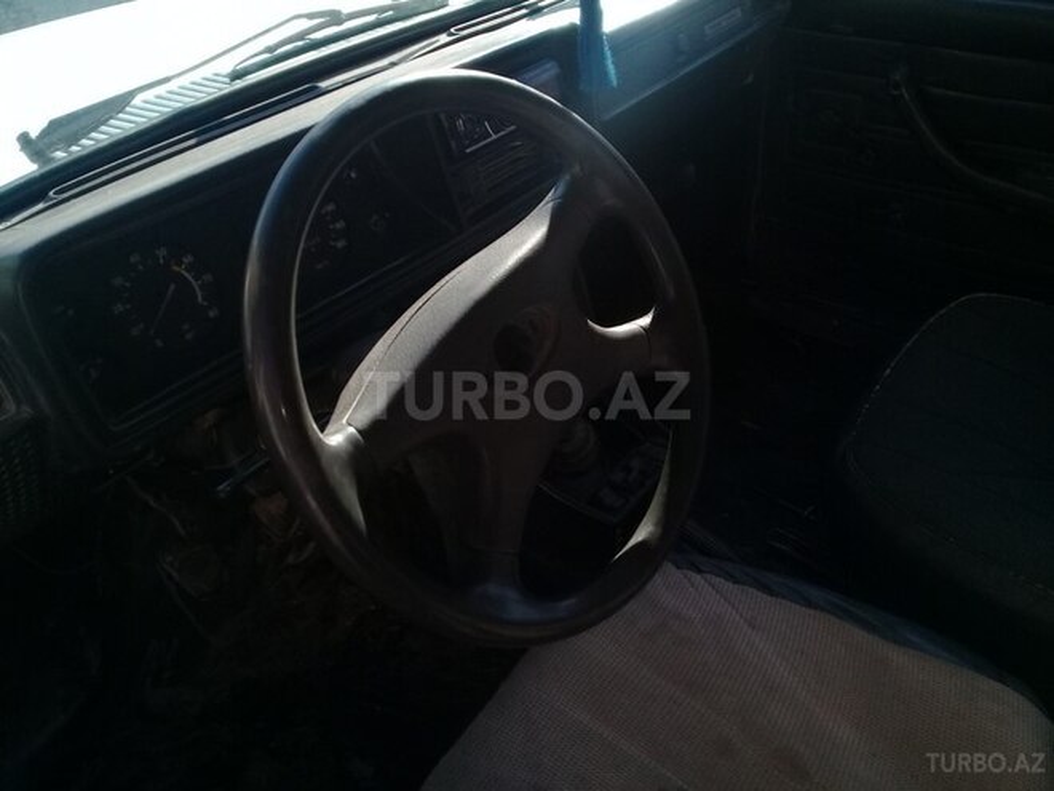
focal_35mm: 31
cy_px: 396
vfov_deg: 45.4
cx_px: 527
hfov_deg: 58.4
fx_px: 944
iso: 64
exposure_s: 1/381
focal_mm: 3.3
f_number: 2.2
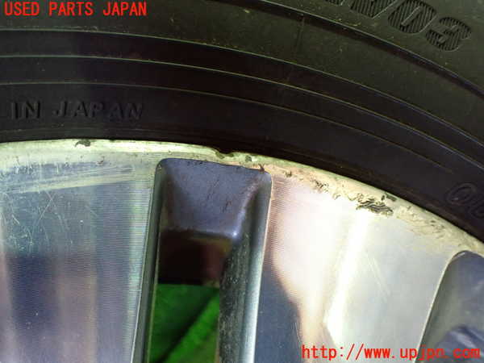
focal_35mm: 30
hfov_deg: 60.0
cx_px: 242
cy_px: 182
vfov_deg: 46.8
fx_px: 419
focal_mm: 5.4
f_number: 2.3
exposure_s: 1/40
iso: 800
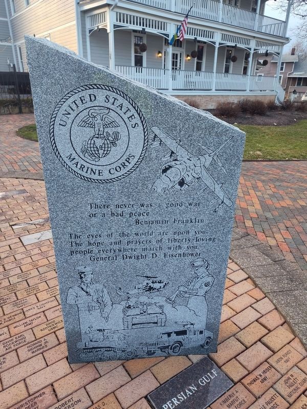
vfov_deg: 73.9
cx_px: 154
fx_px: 272
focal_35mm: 23
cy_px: 204
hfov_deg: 58.9
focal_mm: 5.56
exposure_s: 1/120
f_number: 1.8
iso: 120
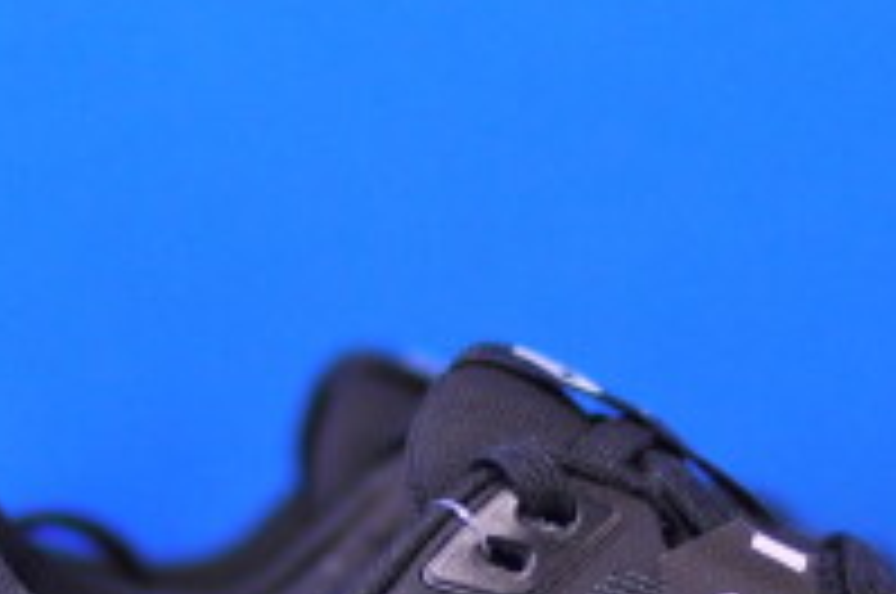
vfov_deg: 4.5
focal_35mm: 301
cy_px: 560
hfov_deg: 6.8
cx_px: 698
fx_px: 7479
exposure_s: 1/320
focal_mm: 50
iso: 250
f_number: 2
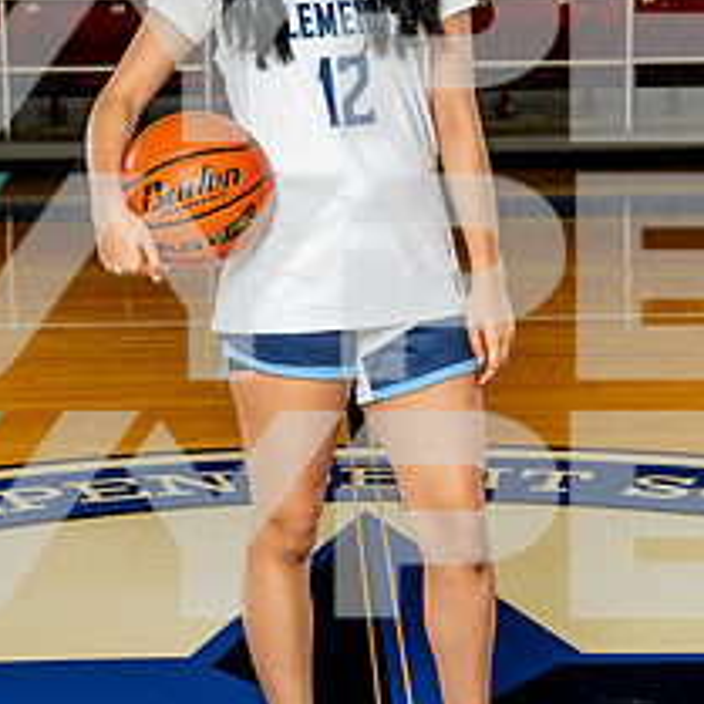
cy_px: 280
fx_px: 2439
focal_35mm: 106
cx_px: 303
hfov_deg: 16.4
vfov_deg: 16.4
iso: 640
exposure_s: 1/250
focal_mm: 58
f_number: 5.6
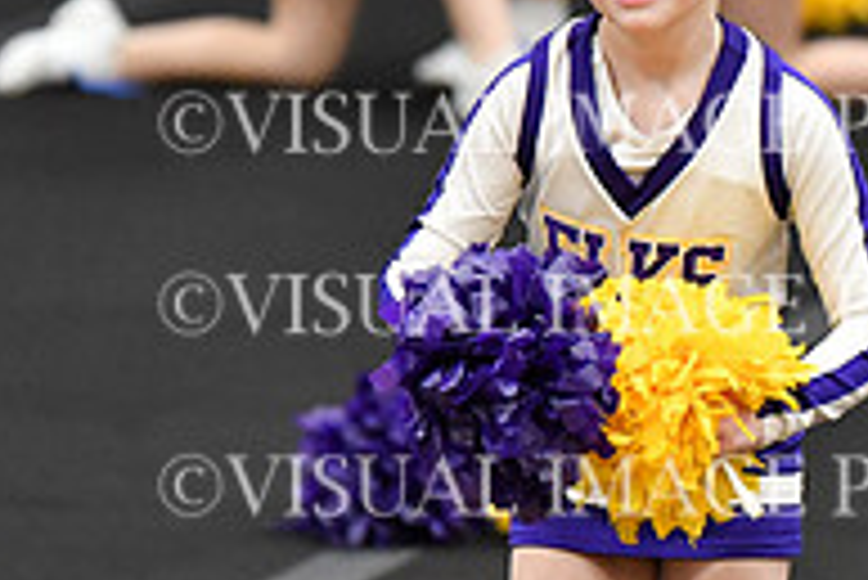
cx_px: 810
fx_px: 15201
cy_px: 214
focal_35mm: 630
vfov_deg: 2.2
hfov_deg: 3.3
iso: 5000
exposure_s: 1/800
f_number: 2.8
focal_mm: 140
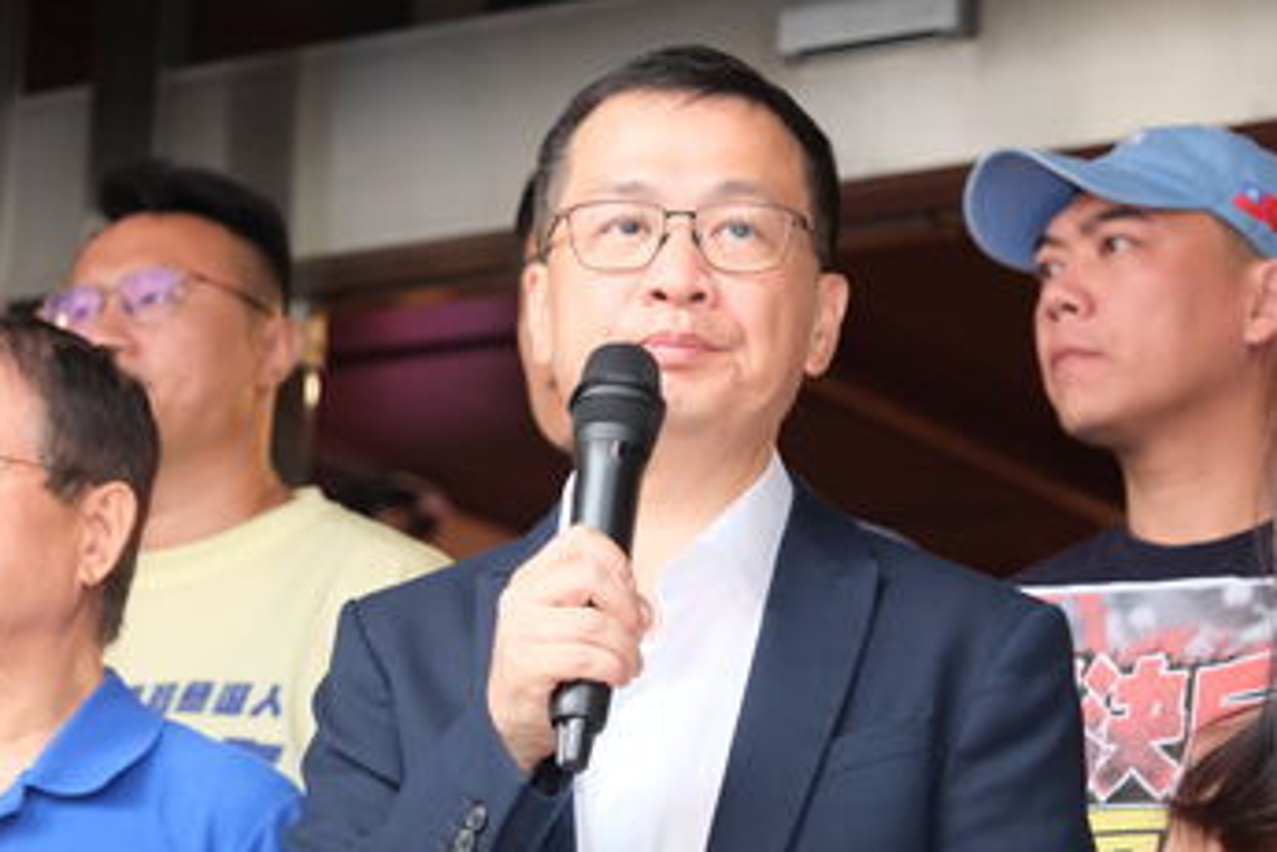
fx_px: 3086
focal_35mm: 87
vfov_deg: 15.7
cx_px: 548
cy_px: 491
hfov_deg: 23.4
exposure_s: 1/250
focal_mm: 50
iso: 2500
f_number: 2.8
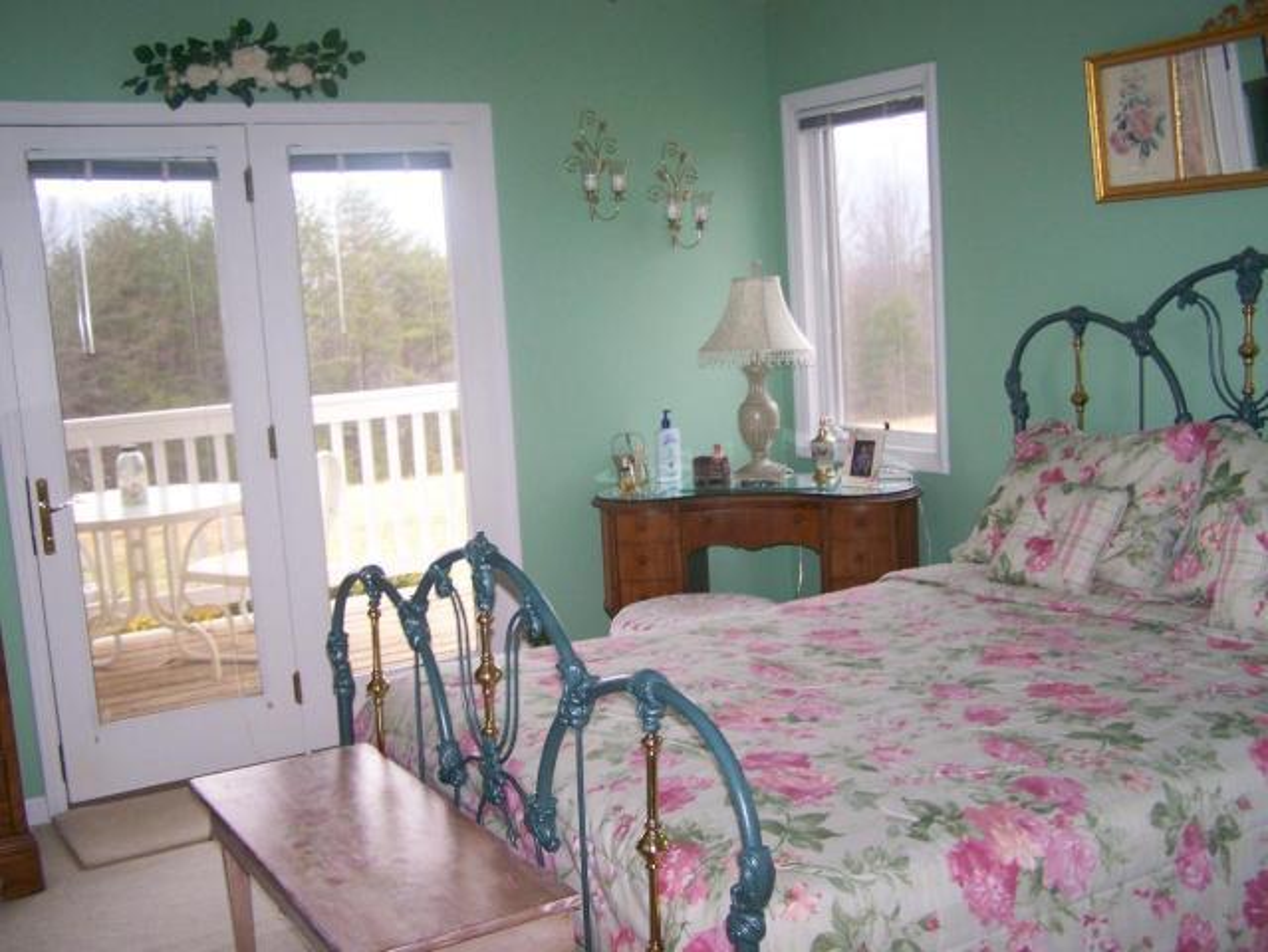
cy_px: 476
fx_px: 1393
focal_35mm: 38
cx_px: 634
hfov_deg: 49.0
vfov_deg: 37.8
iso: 160
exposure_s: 1/60
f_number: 2.8
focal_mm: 6.3
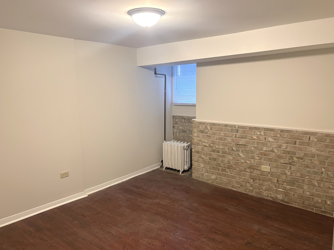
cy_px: 126
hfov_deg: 65.3
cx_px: 166
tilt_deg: -9.0
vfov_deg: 51.3
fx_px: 260
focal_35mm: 27
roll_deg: +2.1
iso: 320
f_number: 1.6
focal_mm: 5.96
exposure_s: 1/60
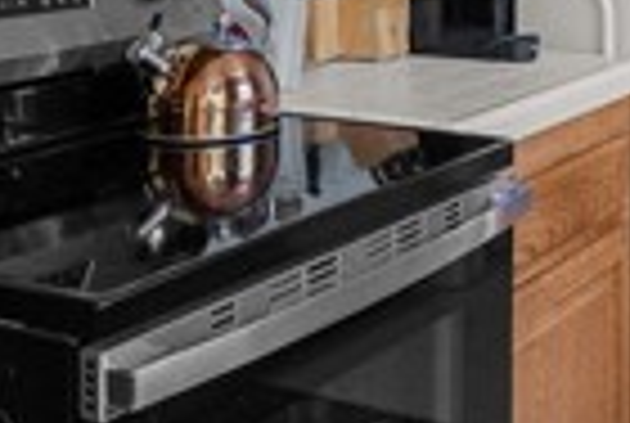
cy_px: -182
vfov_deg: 17.2
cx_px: 639
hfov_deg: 26.1
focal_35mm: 73
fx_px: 1280
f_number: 9
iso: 250
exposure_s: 1/2.5
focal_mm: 16
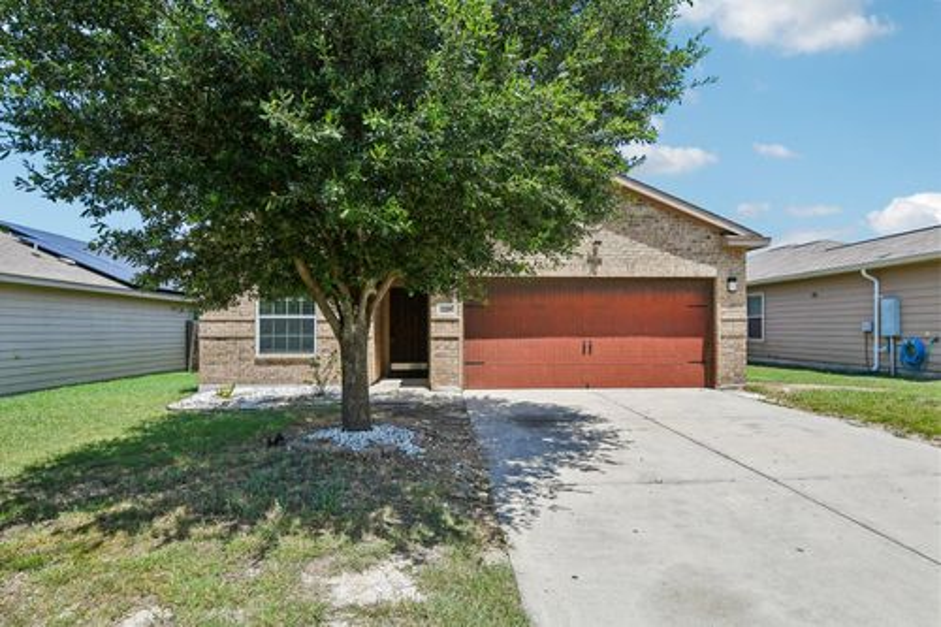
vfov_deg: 63.2
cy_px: 314
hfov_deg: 85.4
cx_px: 470
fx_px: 510
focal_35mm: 20
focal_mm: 13
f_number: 8
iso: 400
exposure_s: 1/1250
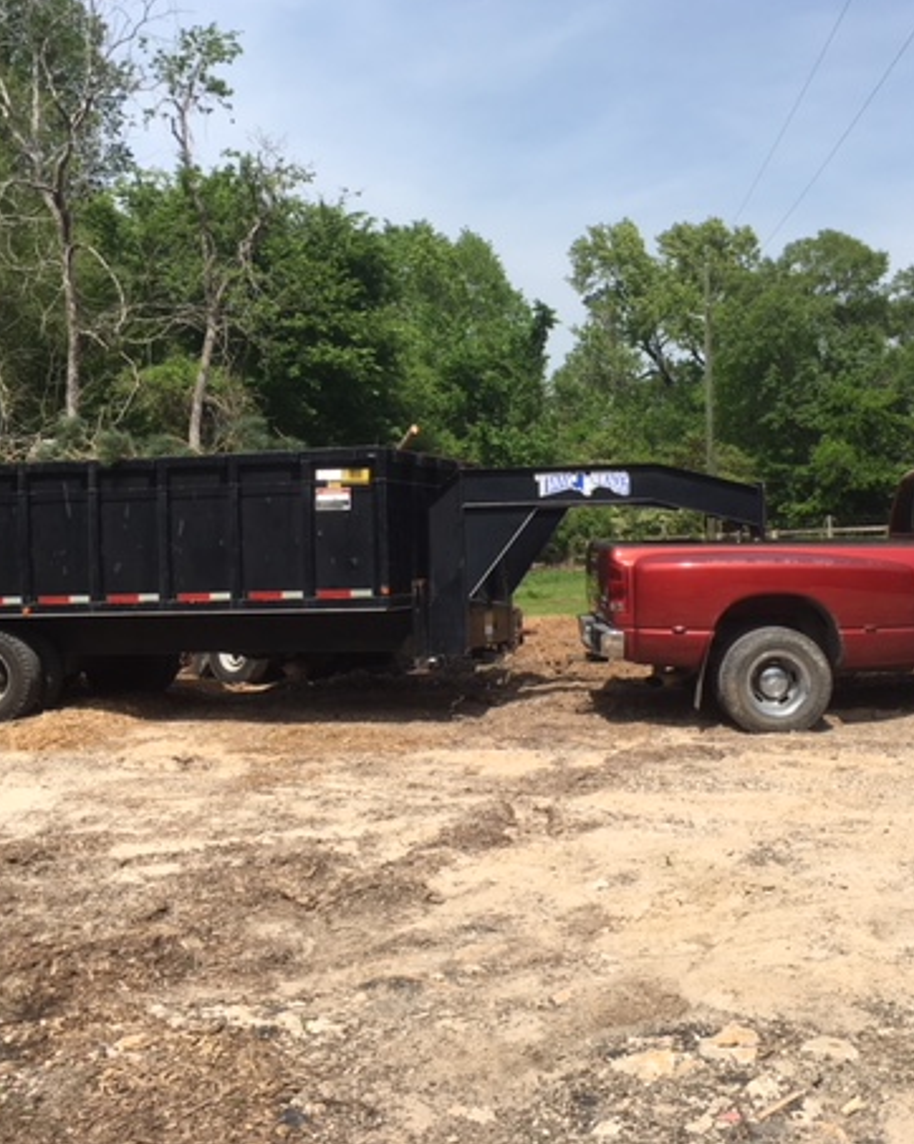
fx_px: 1353
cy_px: 548
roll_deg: +0.1
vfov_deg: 45.8
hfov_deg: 37.1
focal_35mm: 40
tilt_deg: -2.9
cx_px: 568
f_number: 2.2
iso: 25
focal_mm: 4.15
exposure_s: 1/1304
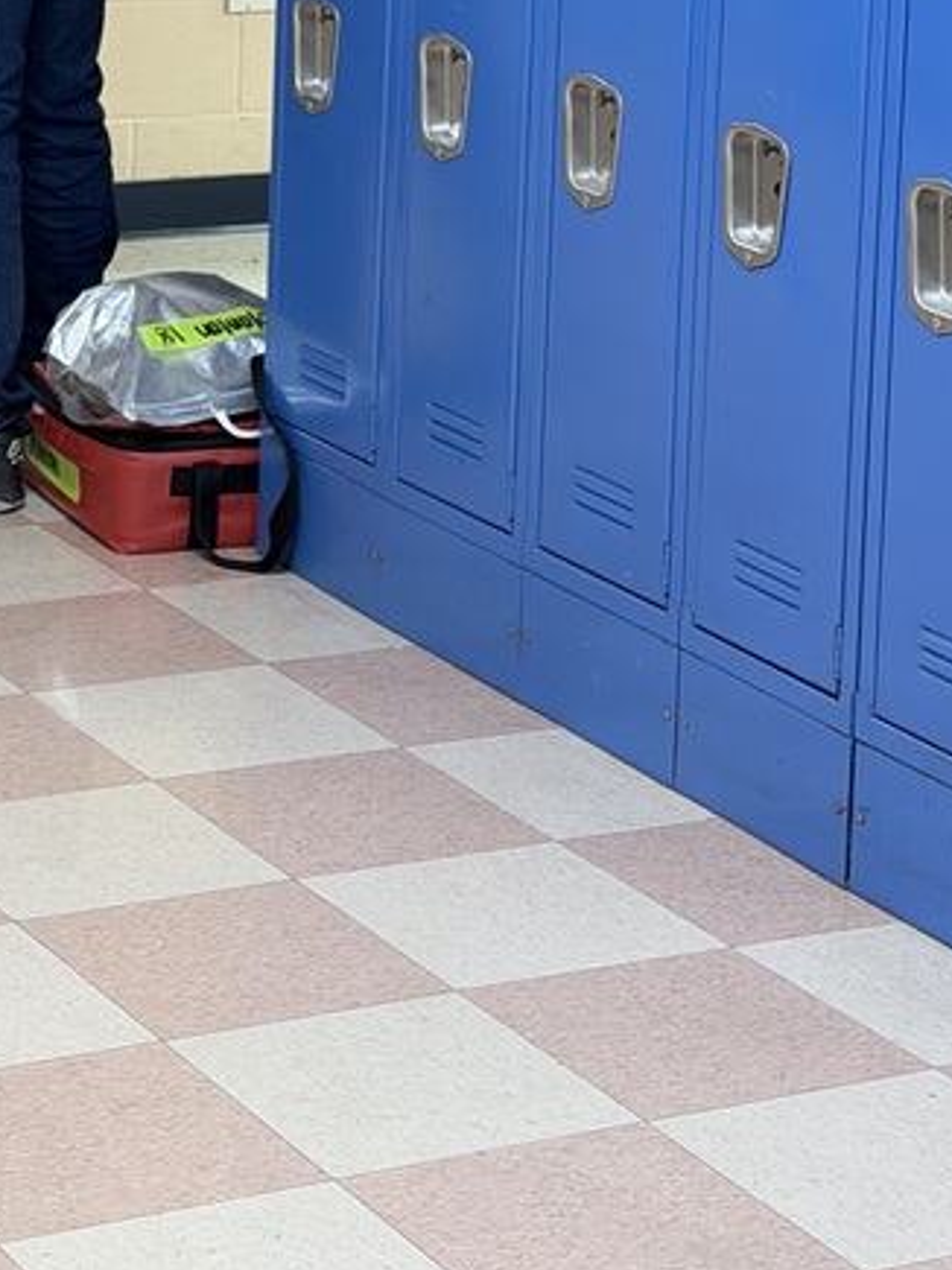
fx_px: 4146
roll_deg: -2.2
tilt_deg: -4.9
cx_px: 123
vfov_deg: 16.7
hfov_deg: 13.0
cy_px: -213
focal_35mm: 113
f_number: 1.78
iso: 125
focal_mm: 6.76
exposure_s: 1/60
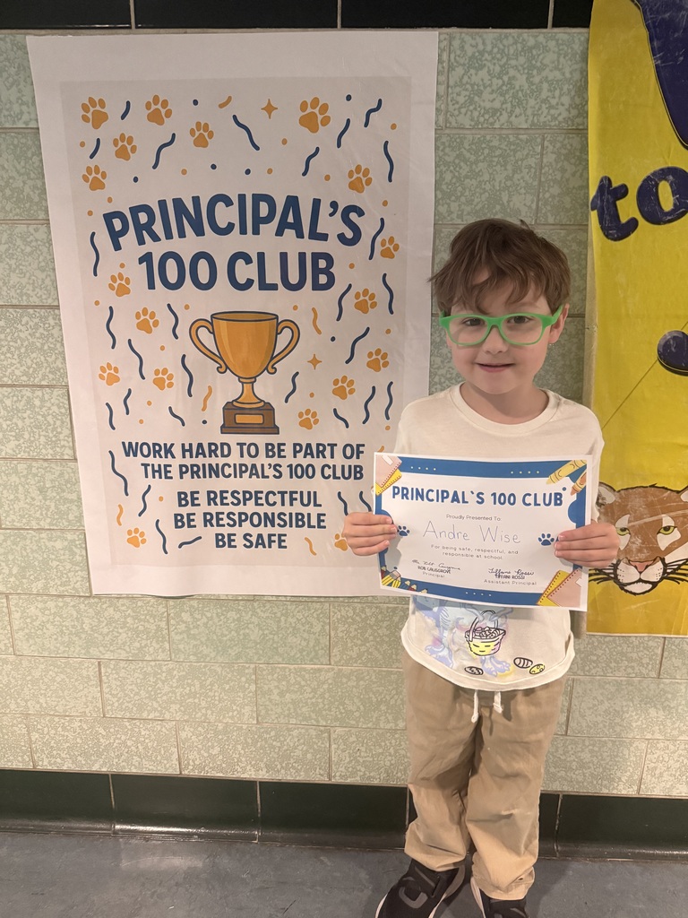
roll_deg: -0.4
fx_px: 636
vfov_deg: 71.6
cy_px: 459
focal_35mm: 24
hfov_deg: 56.8
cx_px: 344
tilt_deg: -15.0
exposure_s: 1/60
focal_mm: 6.76
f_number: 1.78
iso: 800
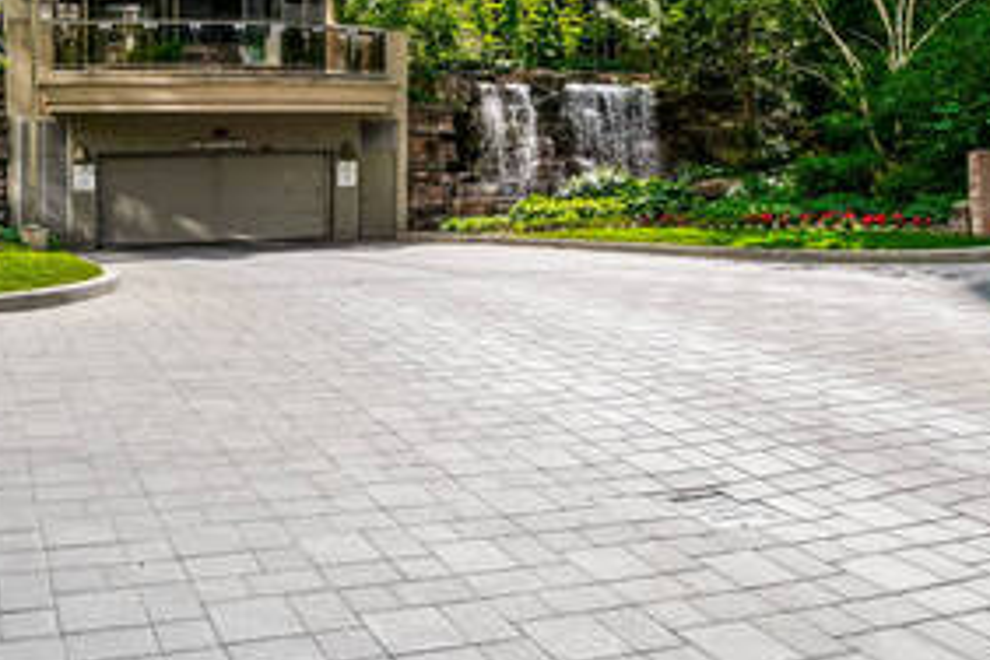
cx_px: 256
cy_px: 177
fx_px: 935
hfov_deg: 53.5
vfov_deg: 38.0
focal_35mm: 34
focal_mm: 10
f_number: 7.1
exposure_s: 1/800
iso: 500
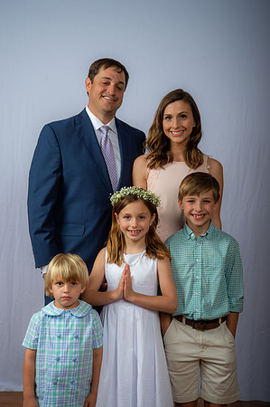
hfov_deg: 23.3
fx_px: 654
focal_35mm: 58
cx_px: 135
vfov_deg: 34.5
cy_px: 204
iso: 250
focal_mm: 58
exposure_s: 1/200
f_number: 6.3
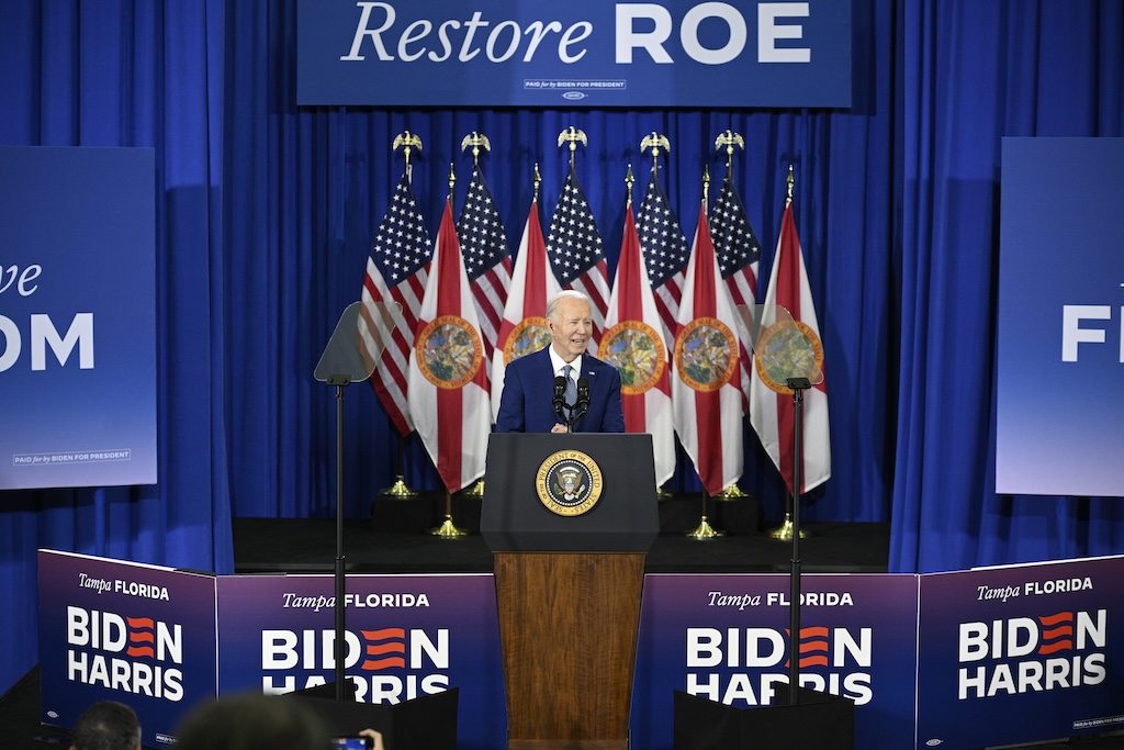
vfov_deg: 14.6
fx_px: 2935
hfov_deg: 21.7
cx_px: 562
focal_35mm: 94
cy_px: 375
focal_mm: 94
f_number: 4
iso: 2500
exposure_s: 1/250
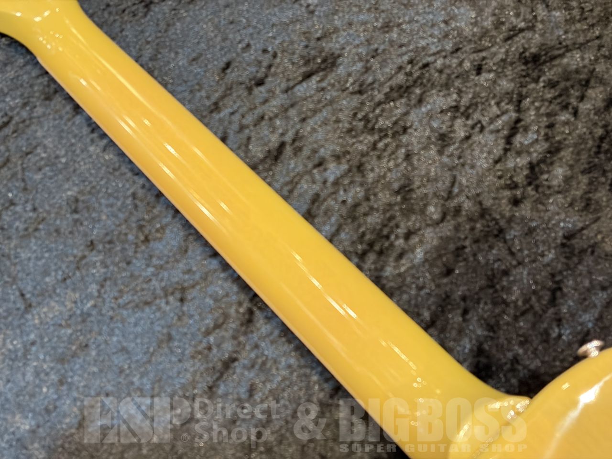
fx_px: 919
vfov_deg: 28.0
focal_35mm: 52
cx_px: 306
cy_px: 230
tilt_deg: -62.2
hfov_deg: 36.8
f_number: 1.6
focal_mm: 5.96
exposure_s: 1/40
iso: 250
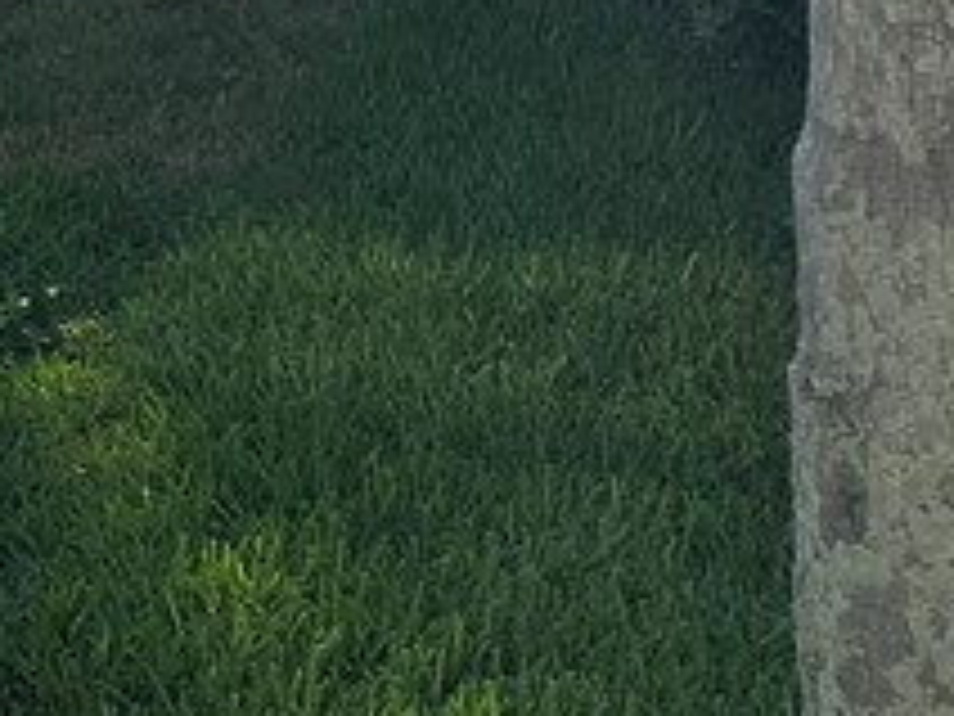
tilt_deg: +0.2
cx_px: -1206
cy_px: -563
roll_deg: -0.8
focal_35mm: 116
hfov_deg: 13.4
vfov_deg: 11.8
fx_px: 3197
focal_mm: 6.86
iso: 80
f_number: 1.78
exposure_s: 1/7042
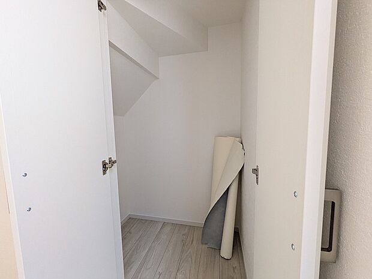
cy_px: 140
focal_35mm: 14
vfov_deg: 85.7
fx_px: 150
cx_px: 186
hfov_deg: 102.1
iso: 522
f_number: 2.2
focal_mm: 1.83
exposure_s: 1/60
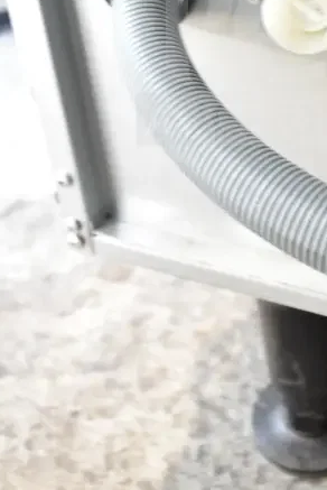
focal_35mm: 69
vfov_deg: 28.2
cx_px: 261
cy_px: 56
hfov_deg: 19.6
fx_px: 939
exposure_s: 1/40
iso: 1400
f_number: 3.8
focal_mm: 22
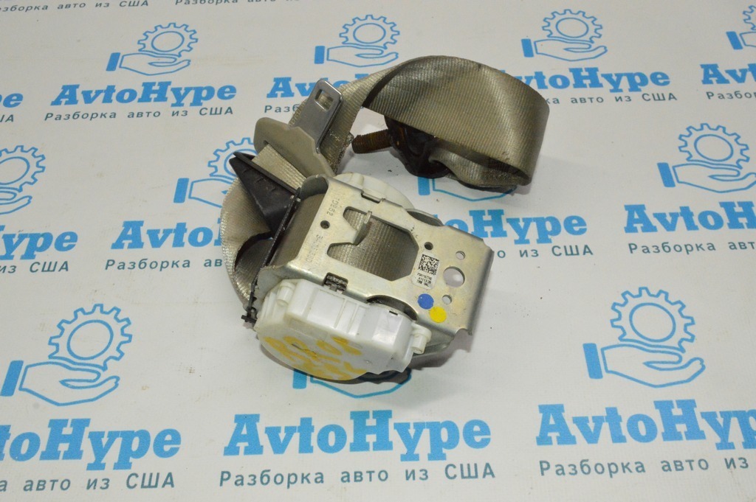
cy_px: 251
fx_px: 724
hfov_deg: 55.1
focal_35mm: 34
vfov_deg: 38.3
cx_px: 378
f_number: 16
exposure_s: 1/200
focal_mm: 23
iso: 6400
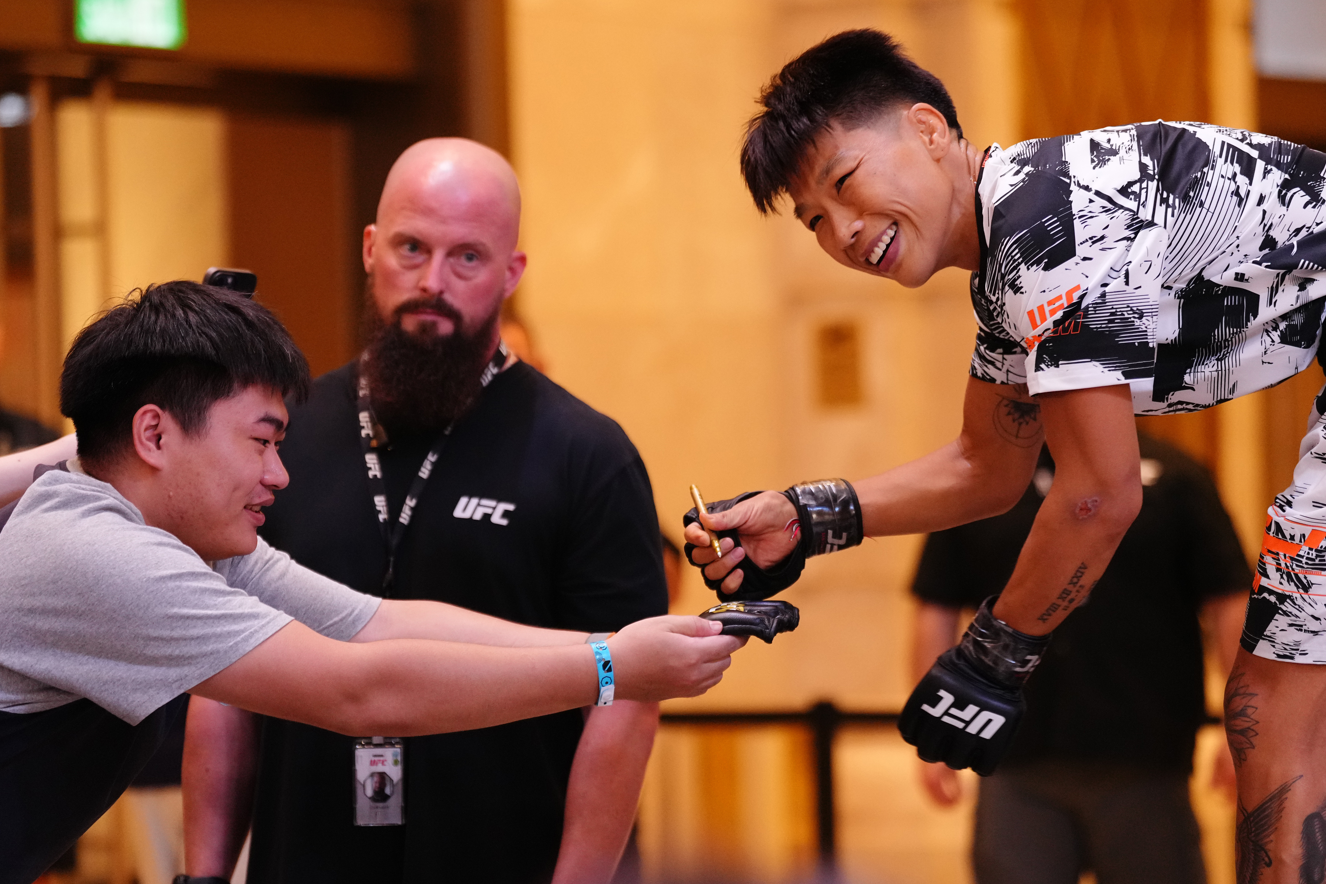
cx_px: 707
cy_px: 446
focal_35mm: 144
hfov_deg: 14.3
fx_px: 5304
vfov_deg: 9.5
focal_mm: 118
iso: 4000
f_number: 2.8
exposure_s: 1/400
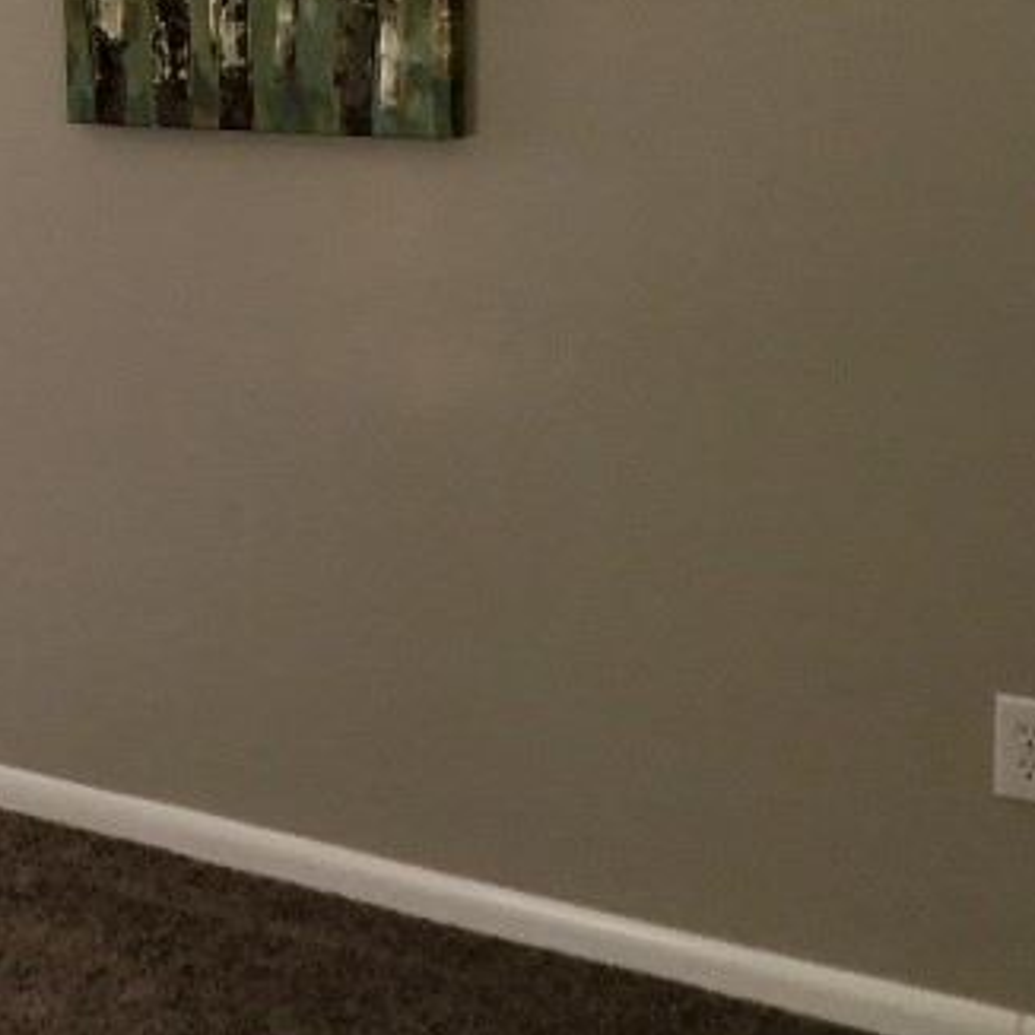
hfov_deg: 19.0
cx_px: -213
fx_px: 2909
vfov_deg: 19.8
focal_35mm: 86
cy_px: 130
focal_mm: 3.3
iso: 25
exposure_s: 1/50
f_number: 2.4
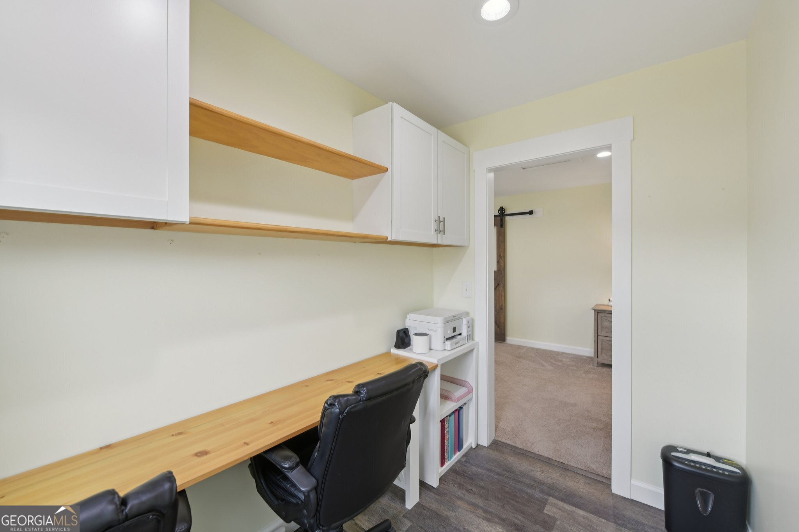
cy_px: 266
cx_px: 400
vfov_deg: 81.2
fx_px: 311
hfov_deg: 104.3
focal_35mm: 14
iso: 400
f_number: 8
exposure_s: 1/50
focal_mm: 14
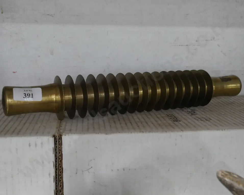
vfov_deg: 34.2
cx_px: 126
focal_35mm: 44
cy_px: 98
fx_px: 318
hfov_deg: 42.0
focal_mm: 21
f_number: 4.6
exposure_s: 1/60
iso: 2500
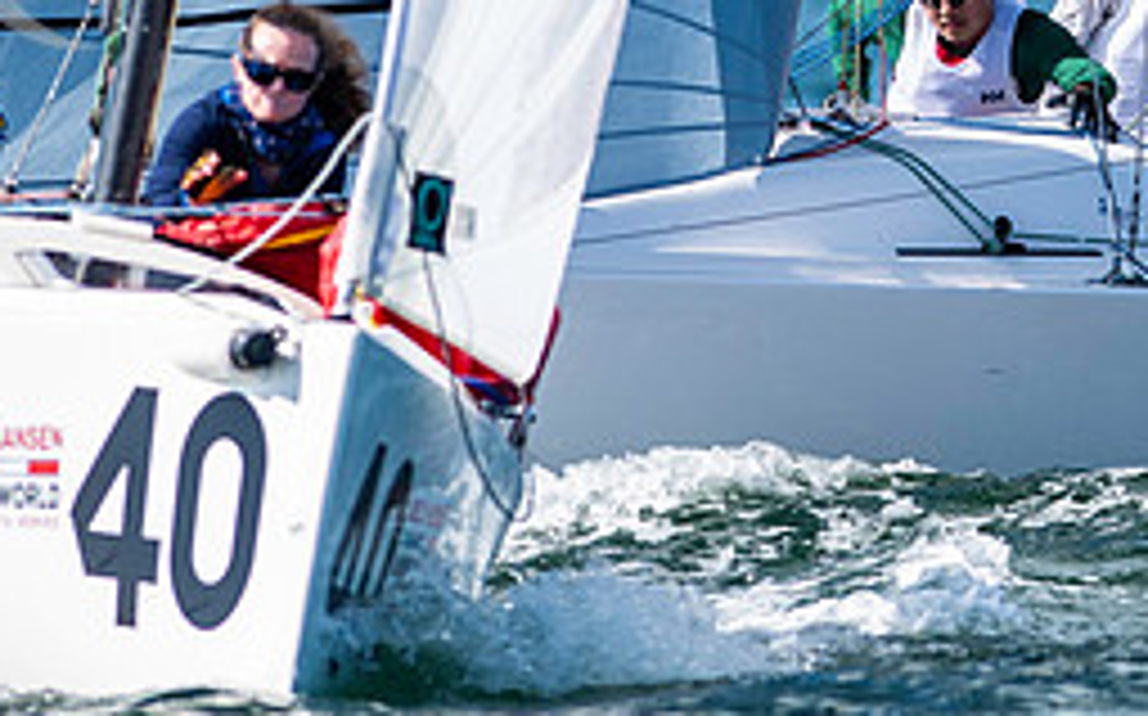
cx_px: 1243
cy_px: -101
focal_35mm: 1045
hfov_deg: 2.0
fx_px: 32673
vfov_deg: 1.3
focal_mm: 300
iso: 200
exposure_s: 1/2500
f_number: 5
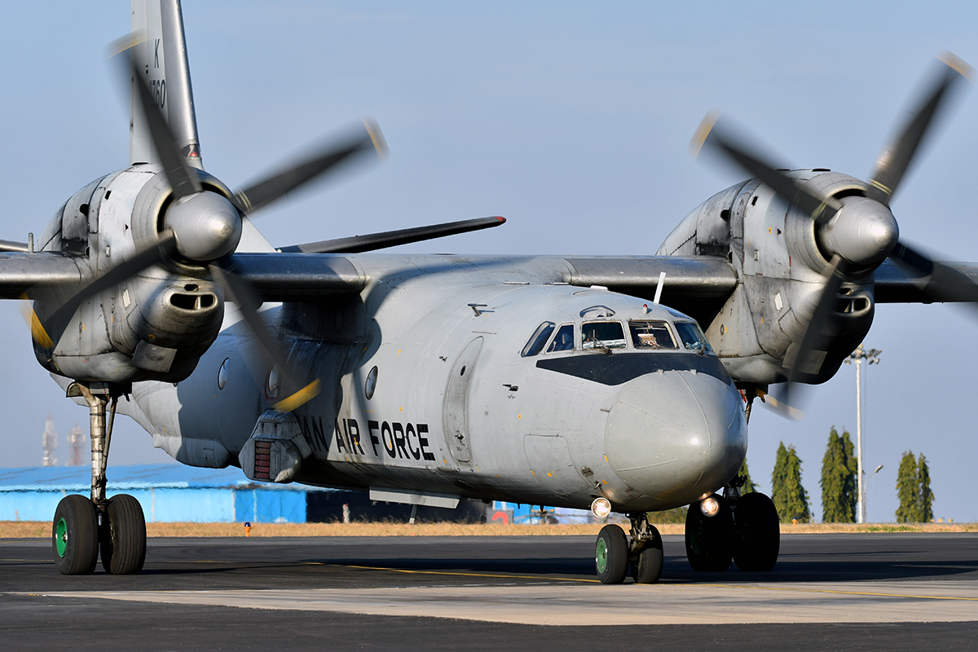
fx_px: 8149
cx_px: 489
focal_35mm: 300
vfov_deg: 4.6
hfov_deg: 6.9
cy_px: 326
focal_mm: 200
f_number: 5.6
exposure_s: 1/500
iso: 100
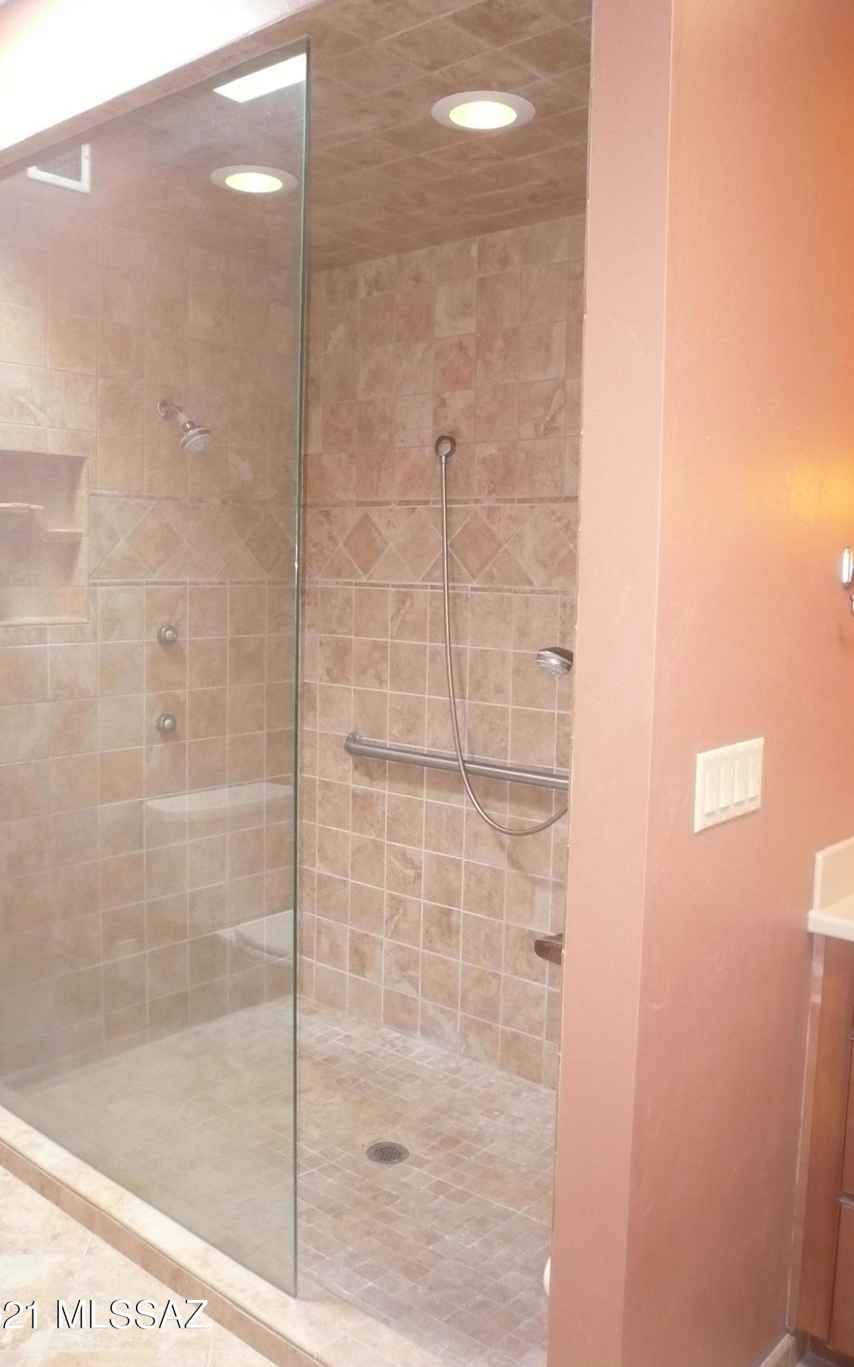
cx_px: 446
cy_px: 685
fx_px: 1117
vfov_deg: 62.9
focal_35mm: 30
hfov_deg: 41.8
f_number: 2.8
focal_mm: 4.6
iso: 200
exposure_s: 1/30
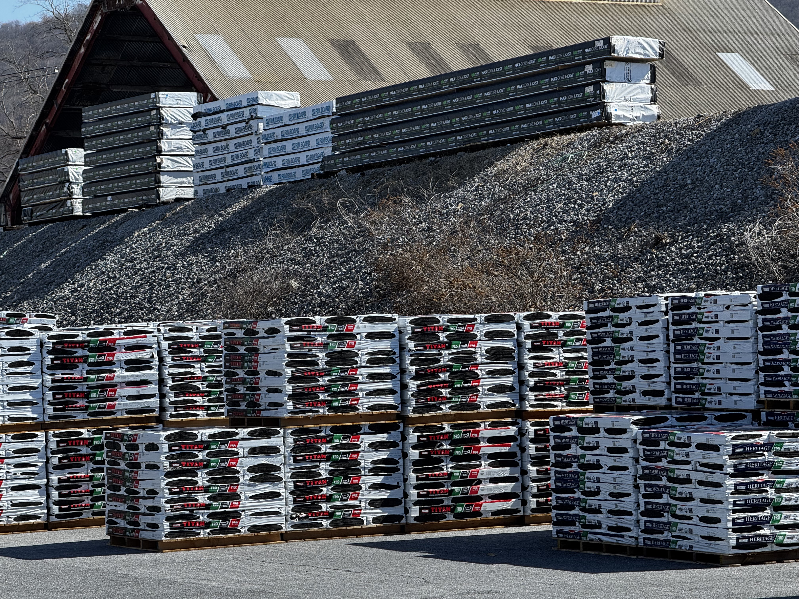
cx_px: 400
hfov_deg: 16.4
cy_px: 300
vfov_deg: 12.3
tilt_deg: +0.5
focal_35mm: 120
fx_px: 2770
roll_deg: +1.1
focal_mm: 15.66
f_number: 2.8
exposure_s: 1/830
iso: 50
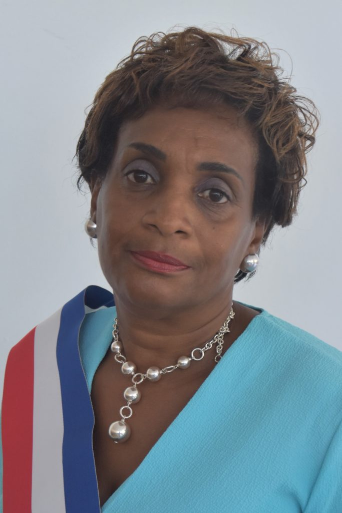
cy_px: 256
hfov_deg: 18.2
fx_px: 1068
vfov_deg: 27.0
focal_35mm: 75
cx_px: 171
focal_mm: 50
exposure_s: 1/60
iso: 640
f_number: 5
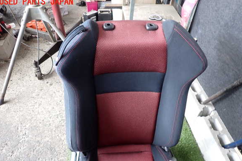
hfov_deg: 67.4
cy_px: 91
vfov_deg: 47.8
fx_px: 181
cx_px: 123
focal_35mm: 27
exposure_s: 1/60
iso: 200
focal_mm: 4.5
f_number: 2
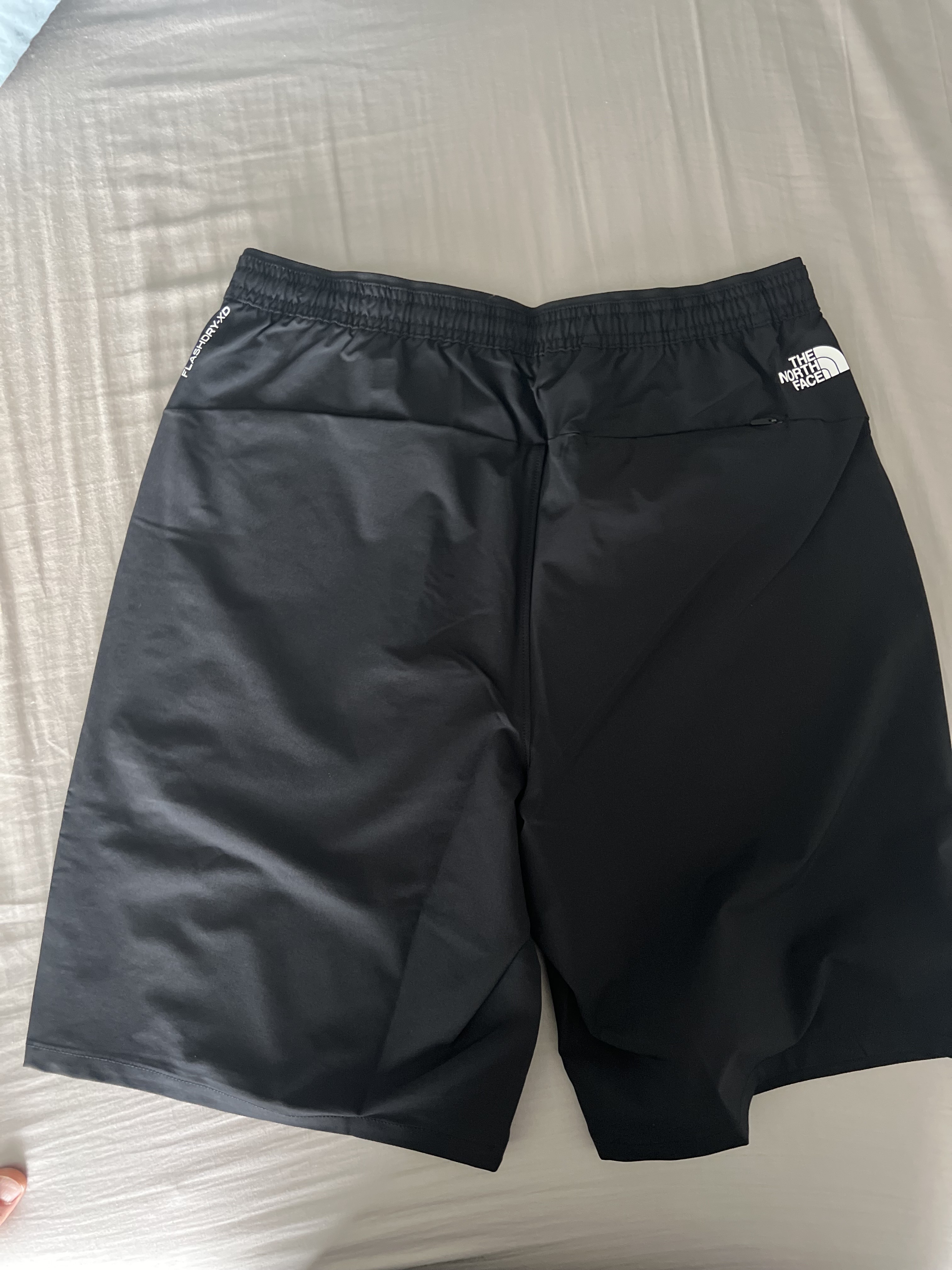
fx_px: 953
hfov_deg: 53.1
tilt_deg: -85.5
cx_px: 476
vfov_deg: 67.3
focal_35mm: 26
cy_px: 635
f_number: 1.5
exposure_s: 1/35
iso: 640
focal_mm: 5.7
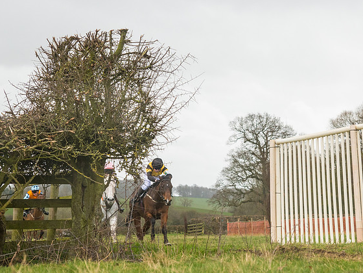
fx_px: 1342
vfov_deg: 11.6
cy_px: 108
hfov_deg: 15.2
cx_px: 318
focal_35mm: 128
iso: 1000
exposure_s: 1/1000
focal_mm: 70
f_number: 5
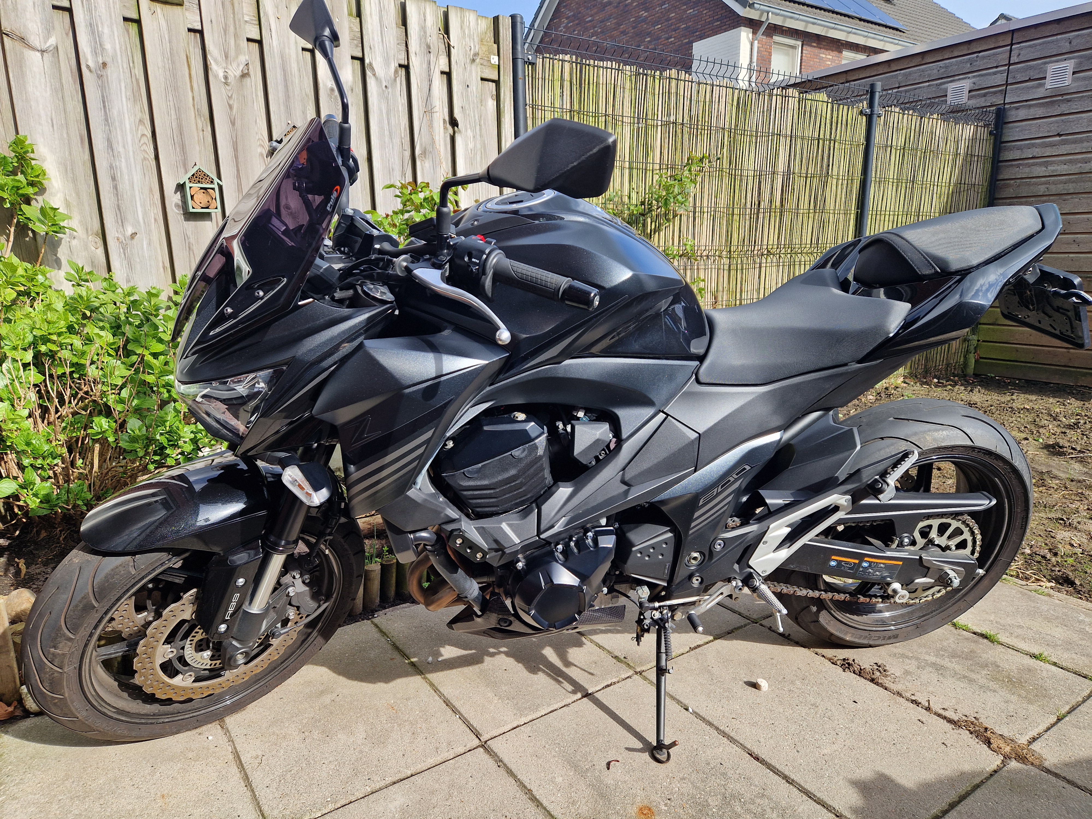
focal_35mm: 23
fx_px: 726
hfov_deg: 73.9
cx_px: 546
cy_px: 410
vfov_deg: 58.9
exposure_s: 1/564
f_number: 1.8
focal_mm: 5.4
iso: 50
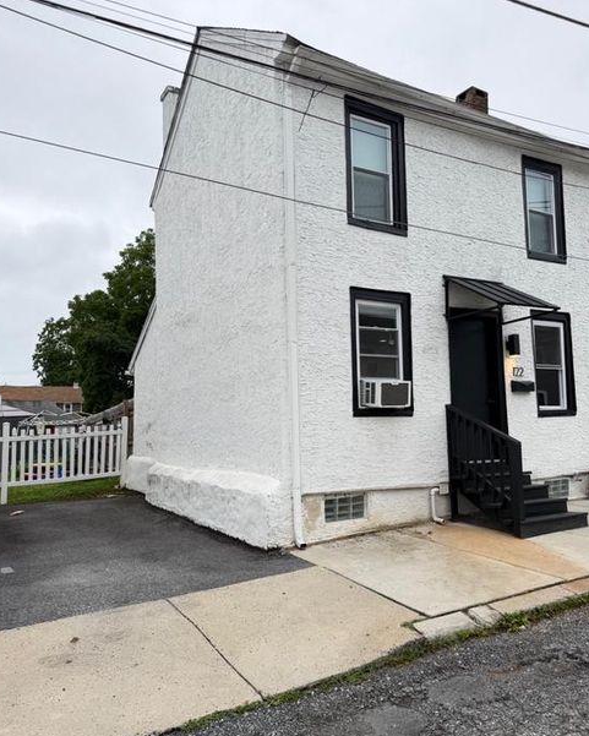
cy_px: 388
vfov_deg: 66.0
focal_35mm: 26
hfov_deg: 54.9
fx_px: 566
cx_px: 291
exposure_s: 1/2169
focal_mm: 6.76
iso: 80
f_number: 1.78
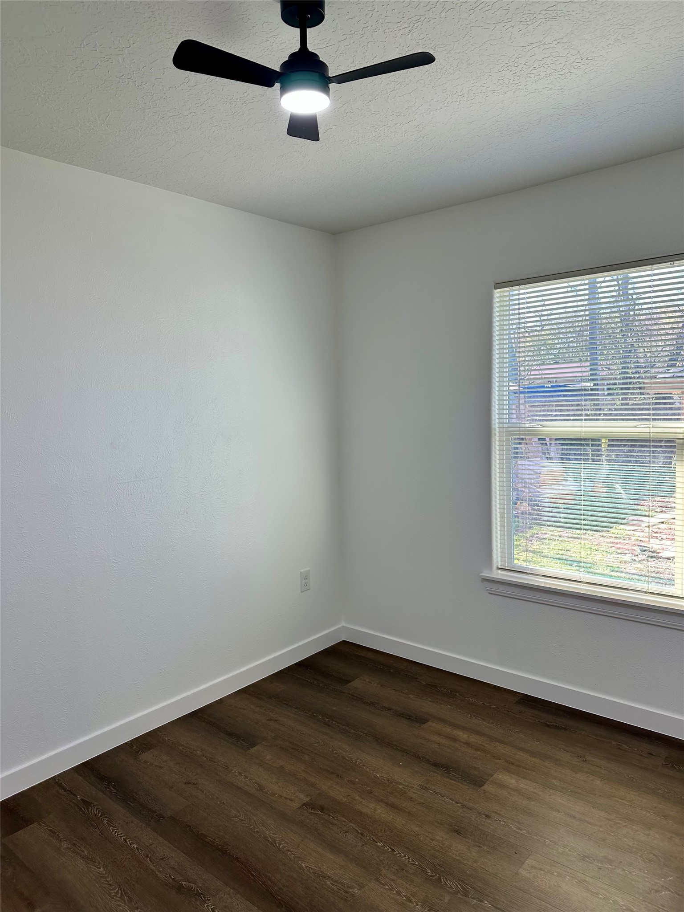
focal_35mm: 24
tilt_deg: -4.0
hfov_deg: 56.8
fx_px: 632
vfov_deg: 71.6
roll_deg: +2.3
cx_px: 342
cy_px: 456
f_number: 1.78
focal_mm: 6.86
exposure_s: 1/167
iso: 80
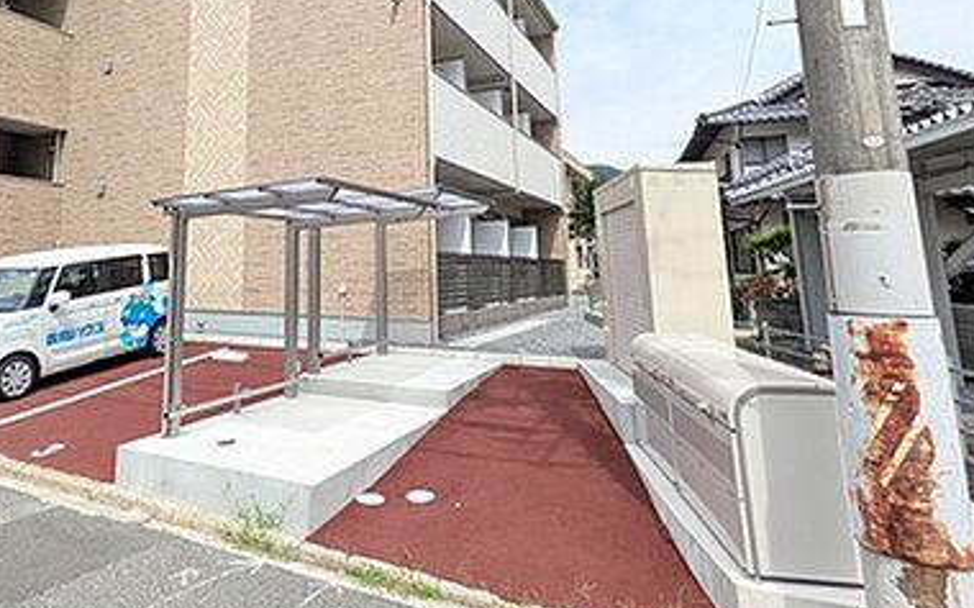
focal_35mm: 25
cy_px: 151
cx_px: 343
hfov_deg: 70.9
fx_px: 663
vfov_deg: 47.4
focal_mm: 1.85
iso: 106
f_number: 2.2
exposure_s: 1/2404
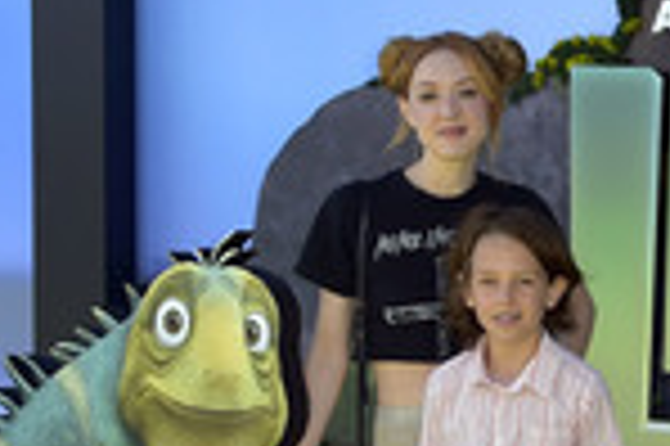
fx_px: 2138
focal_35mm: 115
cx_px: 922
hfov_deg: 16.6
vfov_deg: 11.8
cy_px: 432
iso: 125
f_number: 7.1
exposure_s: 1/250
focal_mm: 38
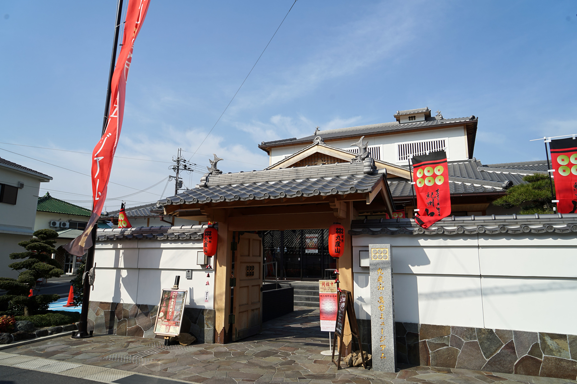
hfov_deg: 73.7
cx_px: 288
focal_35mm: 24
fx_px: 385
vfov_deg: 53.1
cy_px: 192
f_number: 9
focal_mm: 24
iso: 100
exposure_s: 1/400
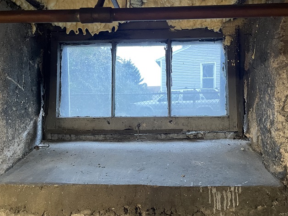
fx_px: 275
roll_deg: -0.2
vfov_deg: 42.9
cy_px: 116
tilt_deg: -0.9
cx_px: 147
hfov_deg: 55.3
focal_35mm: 33
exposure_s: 1/60
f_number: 1.6
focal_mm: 4.2
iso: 320
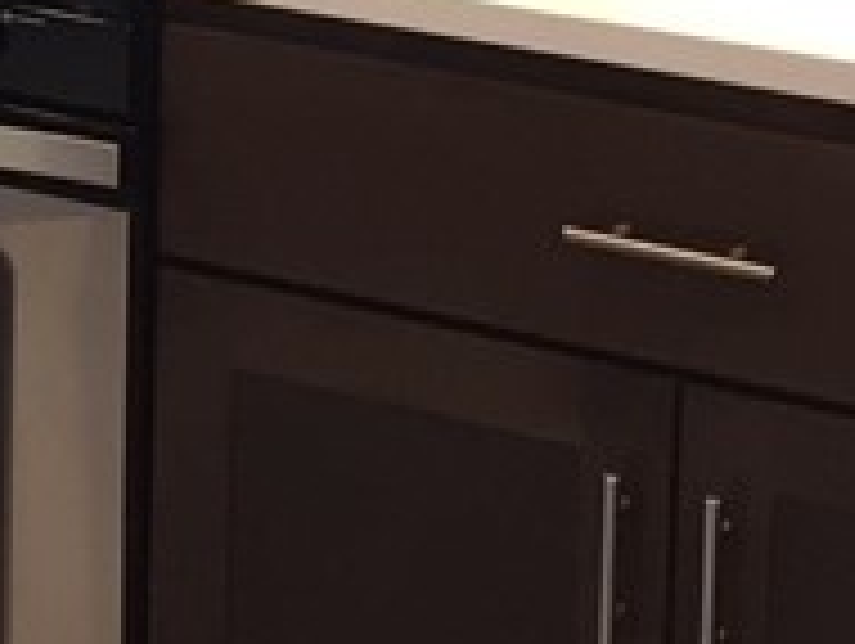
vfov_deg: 9.1
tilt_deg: -8.7
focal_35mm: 156
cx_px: -580
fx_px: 3858
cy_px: -495
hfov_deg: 11.9
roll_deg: -1.6
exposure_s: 1/30
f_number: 2.2
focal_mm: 4.15
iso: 80
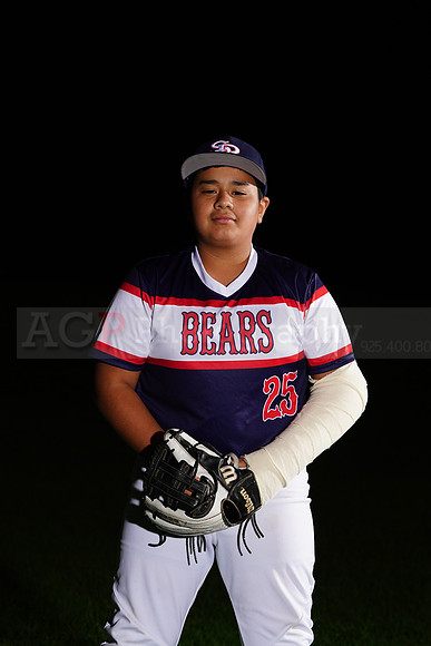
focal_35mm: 162
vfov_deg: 12.7
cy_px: 323
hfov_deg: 8.5
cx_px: 216
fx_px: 2907
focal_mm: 162
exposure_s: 1/125
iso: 400
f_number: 9
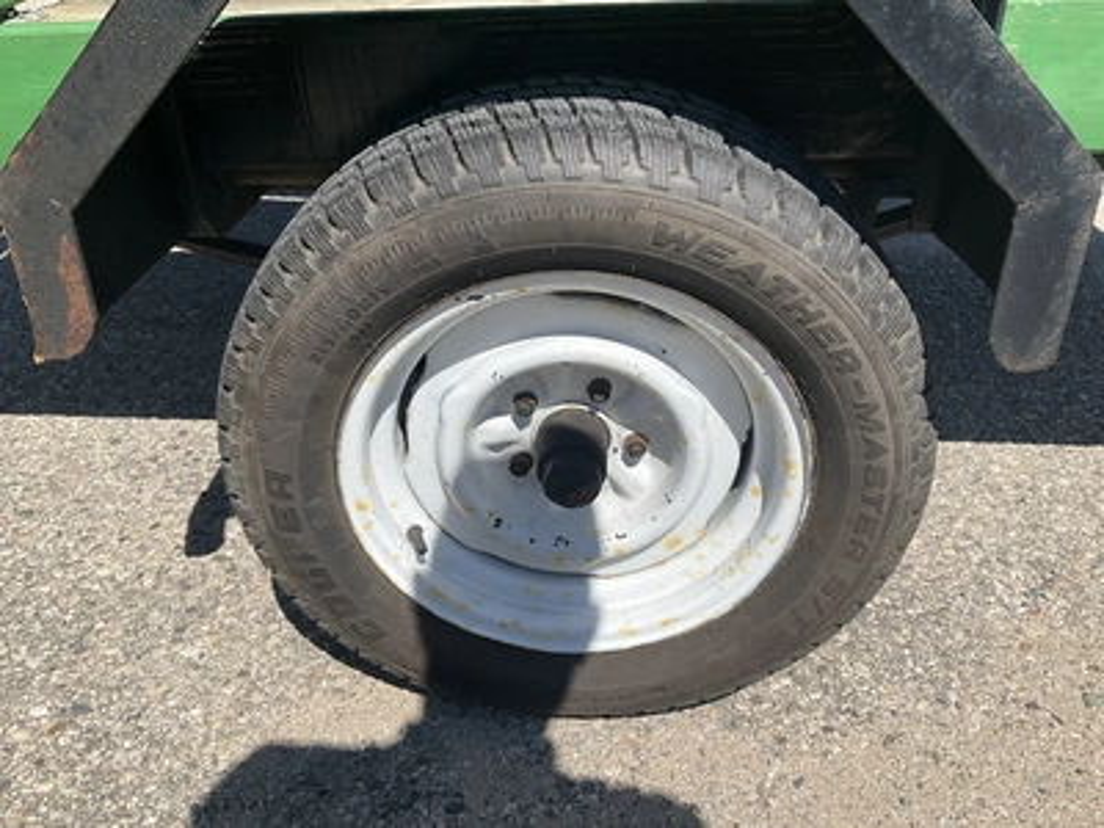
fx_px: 925
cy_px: 414
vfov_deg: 48.2
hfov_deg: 61.7
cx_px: 552
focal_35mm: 29
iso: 25
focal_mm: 3
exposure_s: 1/2427
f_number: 1.8
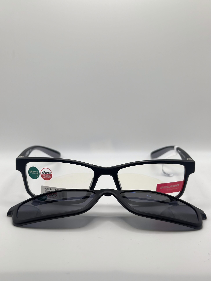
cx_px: 106
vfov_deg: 39.7
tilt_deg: -15.4
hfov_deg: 30.3
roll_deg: -0.2
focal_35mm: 48
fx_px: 390
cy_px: 140
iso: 80
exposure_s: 1/791
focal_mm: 6.86
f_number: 1.78
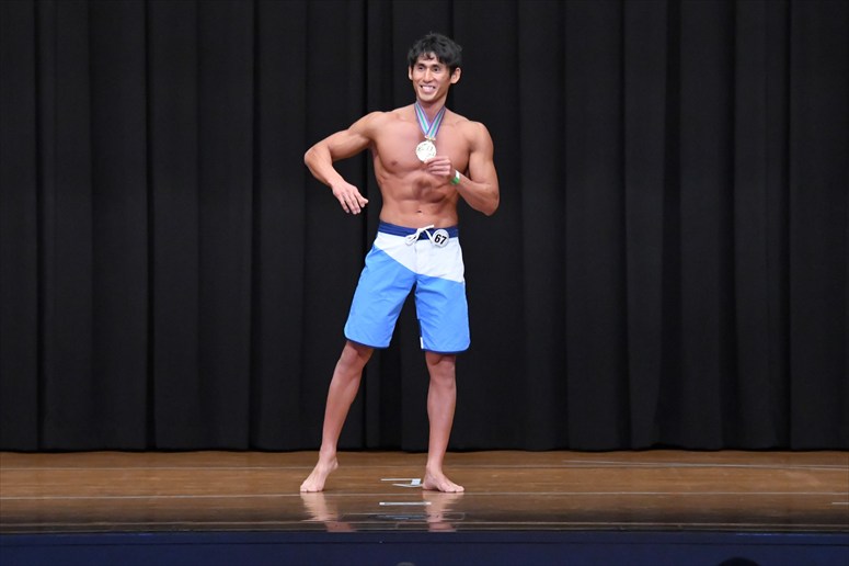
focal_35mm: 202
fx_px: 4762
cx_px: 424
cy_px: 283
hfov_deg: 10.2
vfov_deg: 6.8
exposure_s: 1/400
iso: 8000
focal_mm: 135
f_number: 5.6
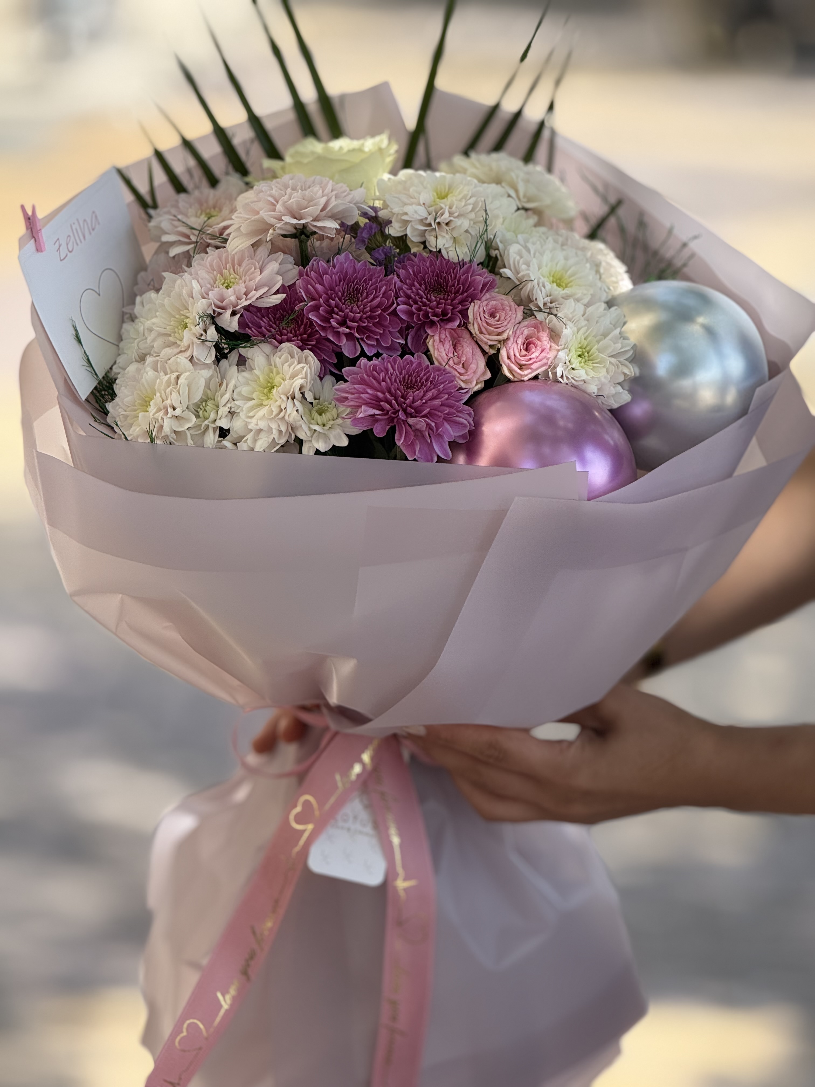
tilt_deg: -12.7
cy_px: 544
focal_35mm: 120
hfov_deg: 12.3
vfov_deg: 16.4
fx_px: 3767
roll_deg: +0.0
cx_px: 408
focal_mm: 15.66
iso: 64
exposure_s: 1/586
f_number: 2.8
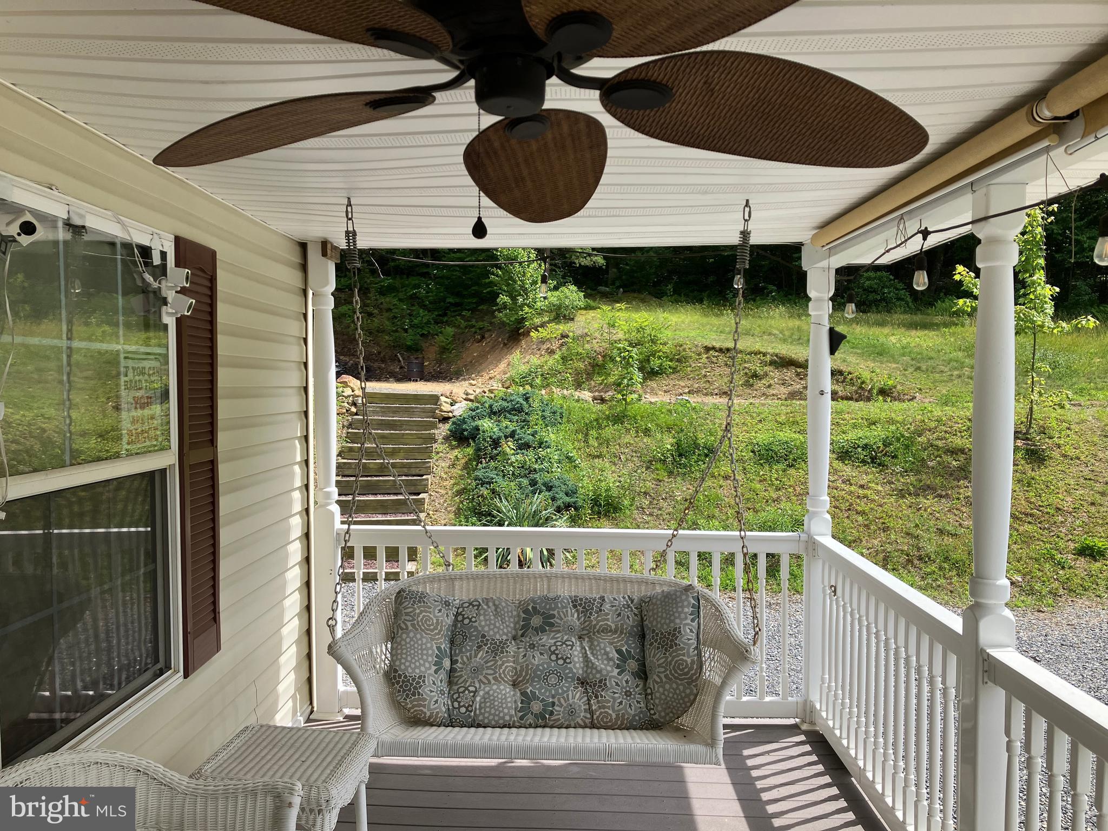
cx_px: 554
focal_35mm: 28
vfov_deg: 49.7
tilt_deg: -0.8
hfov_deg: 63.4
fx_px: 896
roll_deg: +1.3
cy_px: 416
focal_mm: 3.99
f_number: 1.8
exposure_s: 1/899
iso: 32
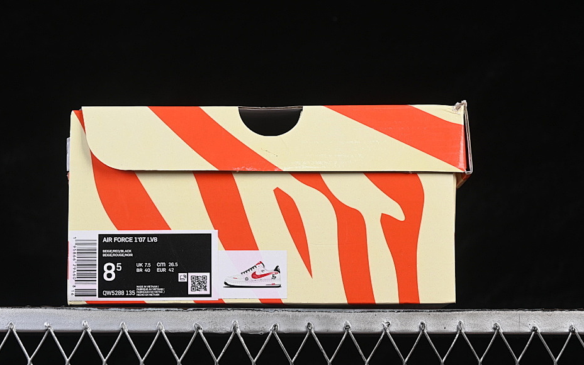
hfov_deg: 23.3
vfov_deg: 14.7
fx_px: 1417
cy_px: 166
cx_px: 258
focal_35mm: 89
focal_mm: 50
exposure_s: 1/80
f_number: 8
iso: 160
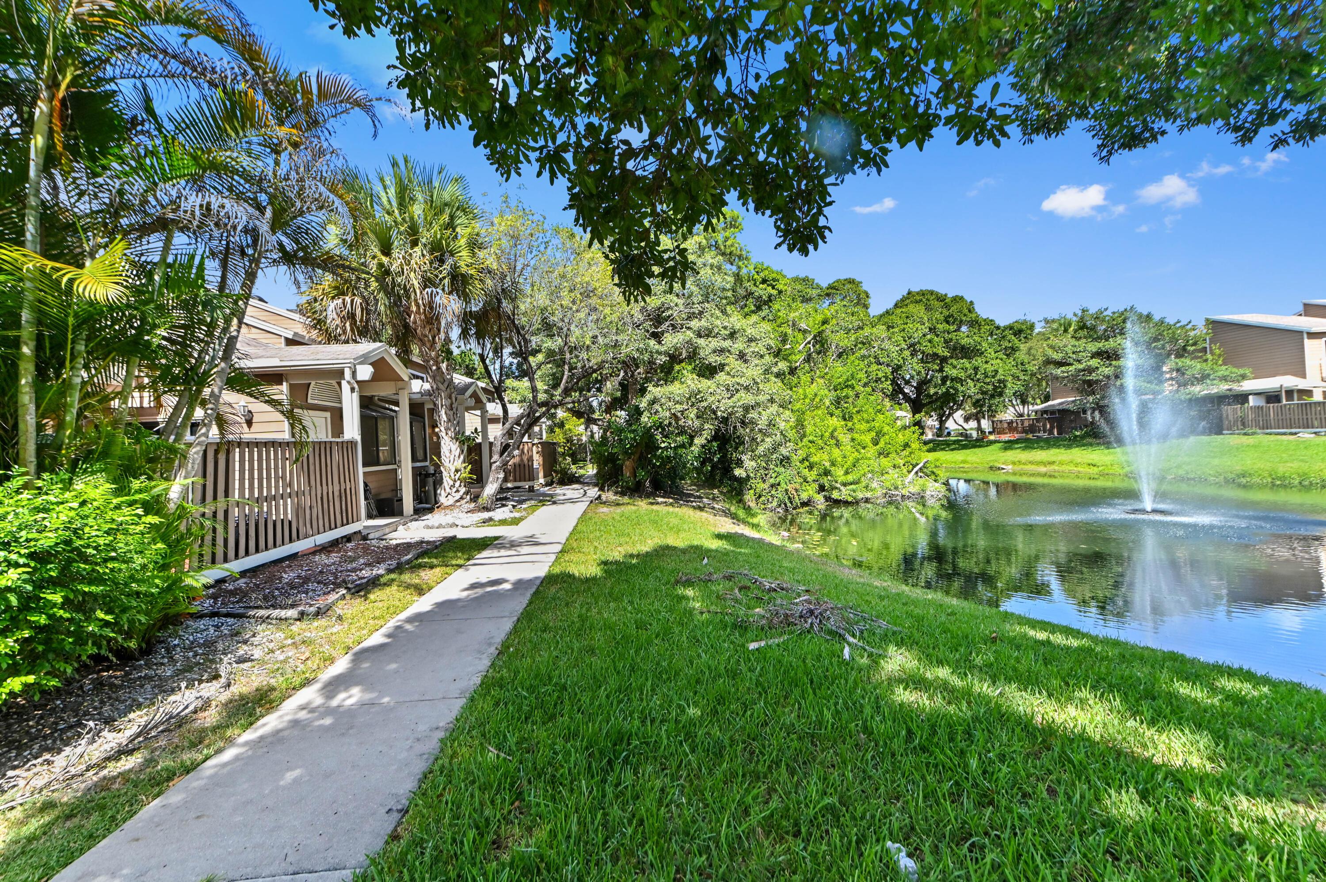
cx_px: 663
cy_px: 441
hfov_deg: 104.3
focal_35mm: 14
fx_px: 515
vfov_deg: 81.1
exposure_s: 1/400
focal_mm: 14
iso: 400
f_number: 9
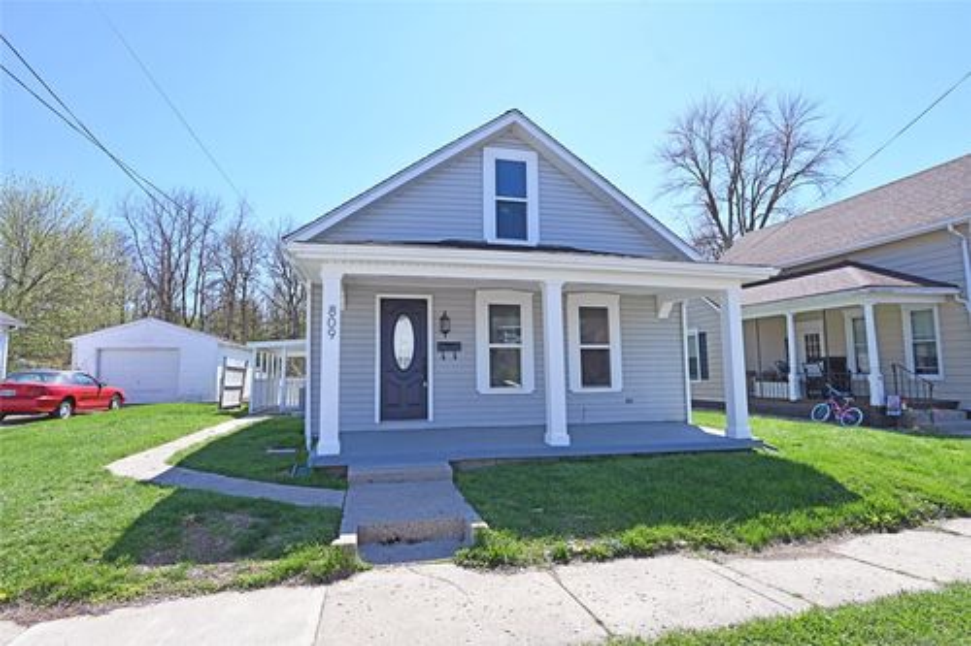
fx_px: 499
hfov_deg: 88.5
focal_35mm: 18
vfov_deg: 65.9
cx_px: 486
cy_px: 323
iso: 64
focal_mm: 18.5
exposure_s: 1/200
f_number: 6.3
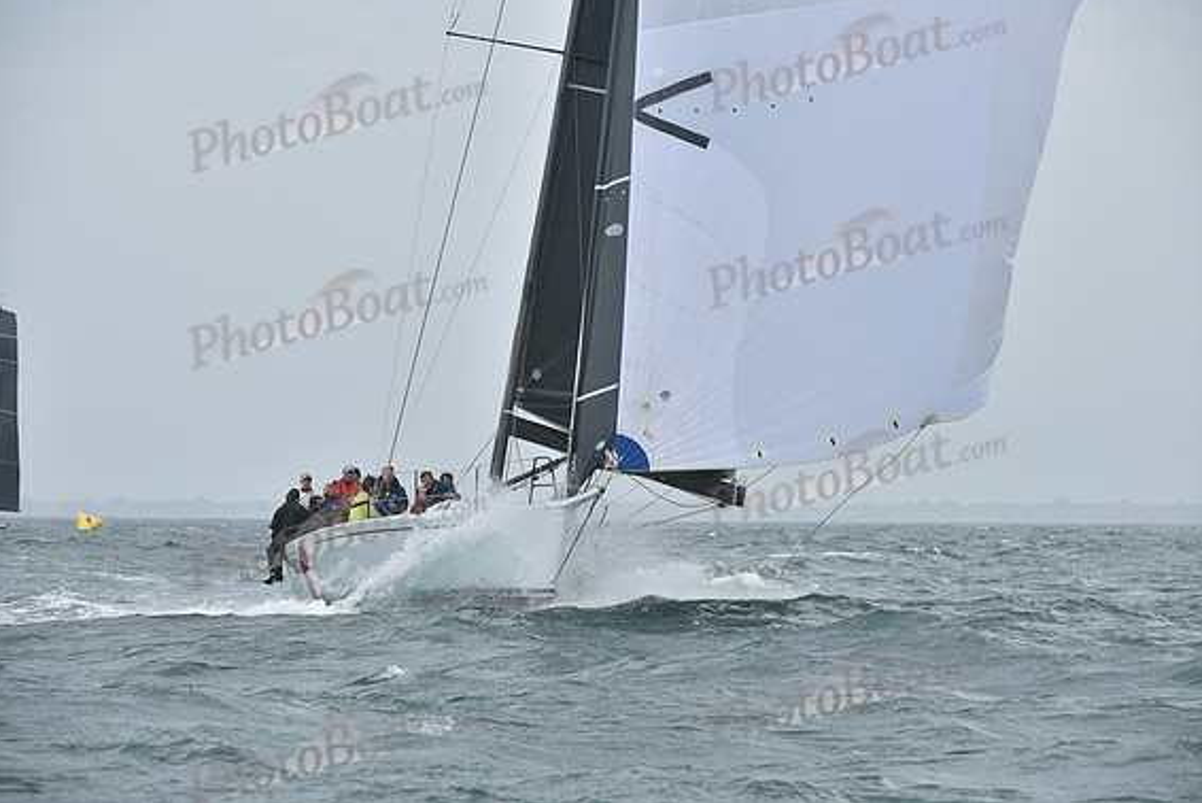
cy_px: 394
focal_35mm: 205
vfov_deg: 6.7
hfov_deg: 10.0
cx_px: 599
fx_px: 6848
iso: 320
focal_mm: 200
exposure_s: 1/1000
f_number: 7.1
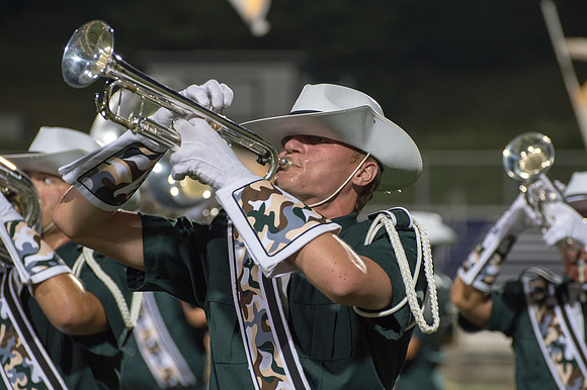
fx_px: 3425
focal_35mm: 210
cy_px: 191
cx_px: 305
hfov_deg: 9.8
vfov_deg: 6.5
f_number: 5
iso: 1400
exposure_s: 1/160
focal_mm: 165
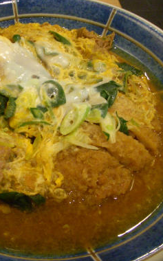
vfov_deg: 40.3
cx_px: 31
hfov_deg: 25.3
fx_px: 356
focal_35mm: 50
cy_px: 130
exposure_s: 1/10
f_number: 2.6
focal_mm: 5.8
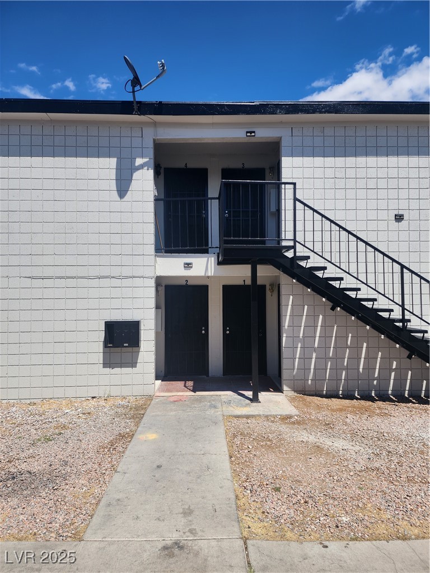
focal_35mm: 23
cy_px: 286
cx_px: 215
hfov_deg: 58.9
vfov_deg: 73.9
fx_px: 381
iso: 12
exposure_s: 1/1369
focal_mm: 6.4
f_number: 1.8
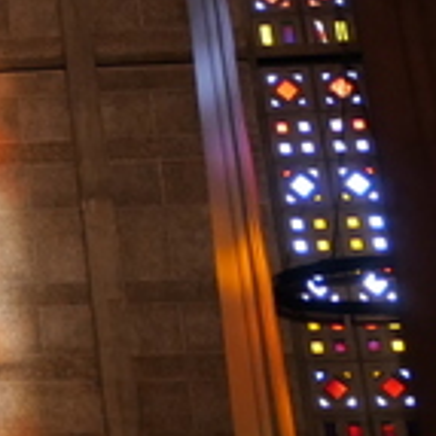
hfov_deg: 10.3
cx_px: -582
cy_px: -314
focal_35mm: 148
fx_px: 2109
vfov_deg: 11.1
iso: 640
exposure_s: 1/60
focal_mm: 15
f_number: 3.8
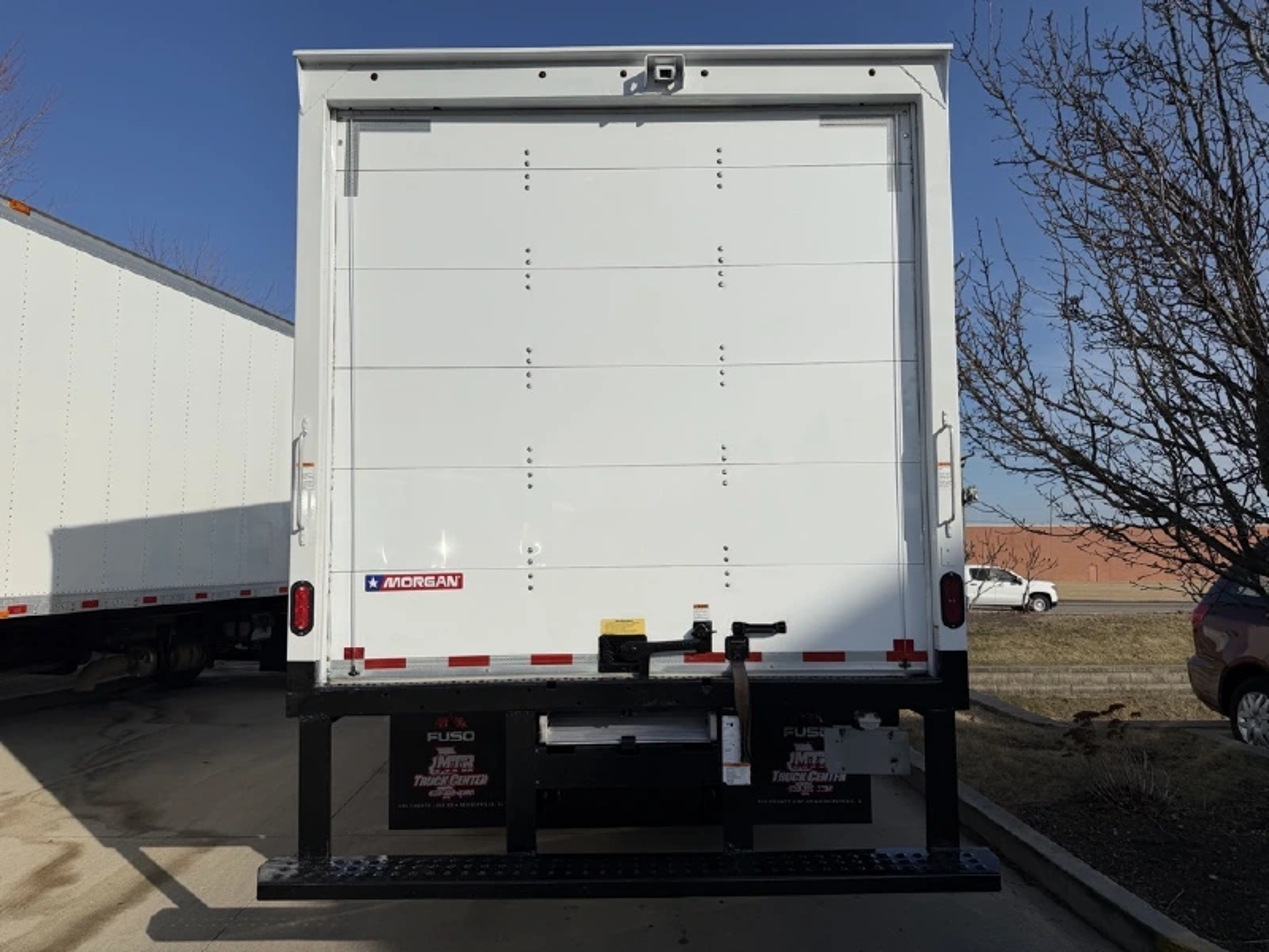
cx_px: 634
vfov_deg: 56.8
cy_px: 476
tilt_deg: +5.4
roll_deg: +0.6
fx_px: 880
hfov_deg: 71.6
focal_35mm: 24
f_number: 1.78
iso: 80
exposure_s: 1/14286
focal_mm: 6.76
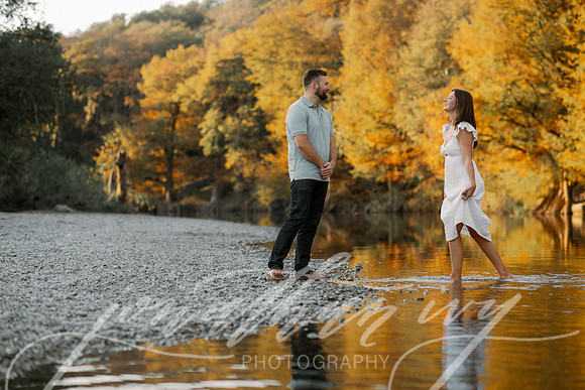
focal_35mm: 85
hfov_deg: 23.9
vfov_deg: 16.1
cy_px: 195
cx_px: 292
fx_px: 1382
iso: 125
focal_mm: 85
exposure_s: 1/250
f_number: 2.2
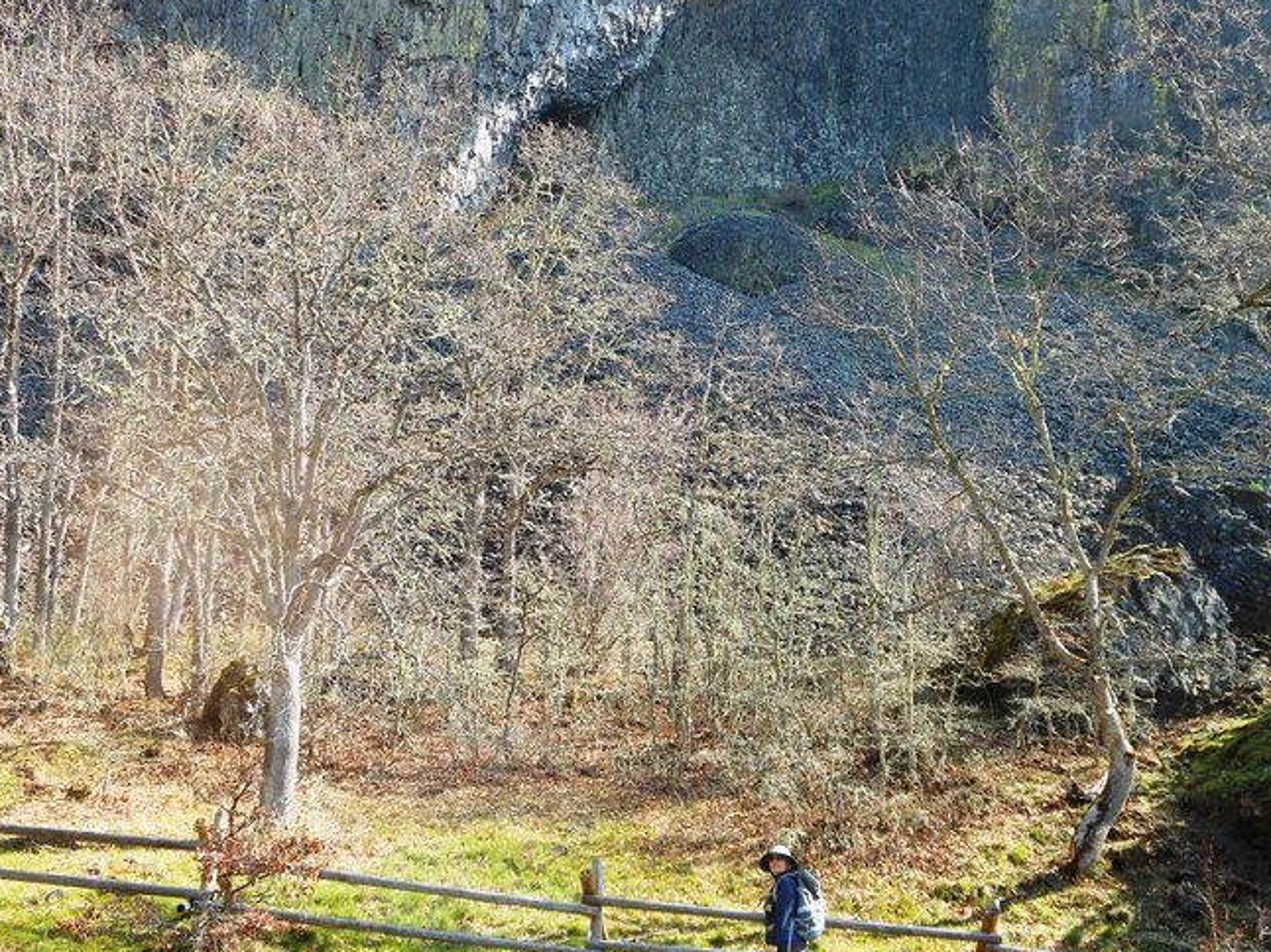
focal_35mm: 46
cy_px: 383
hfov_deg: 41.3
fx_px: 1688
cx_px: 645
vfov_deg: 31.4
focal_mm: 6
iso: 80
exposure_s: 1/160
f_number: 3.5
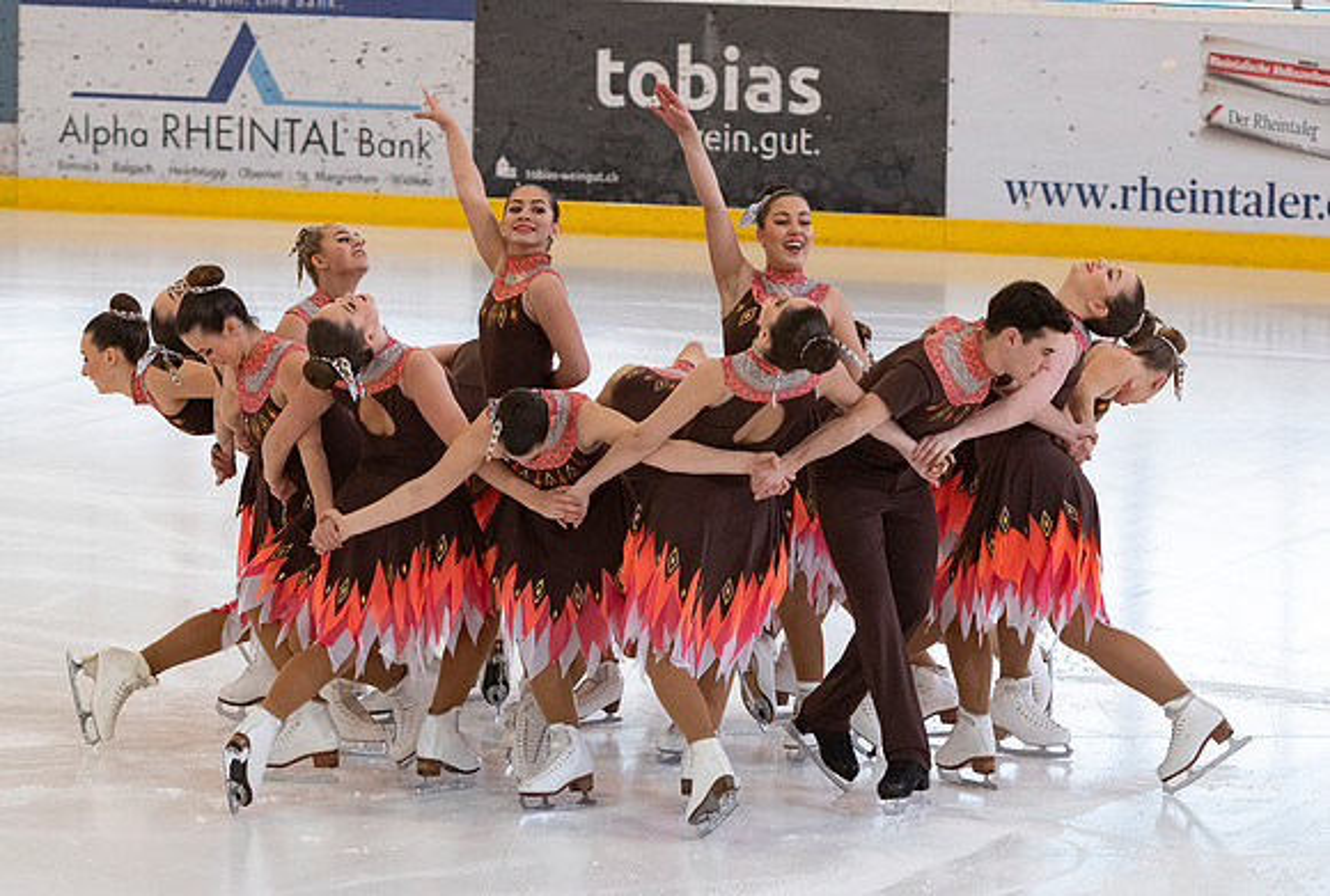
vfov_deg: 5.6
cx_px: 678
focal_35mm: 248
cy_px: 428
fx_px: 9185
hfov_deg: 8.3
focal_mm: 112
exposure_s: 1/320
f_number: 4
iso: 640
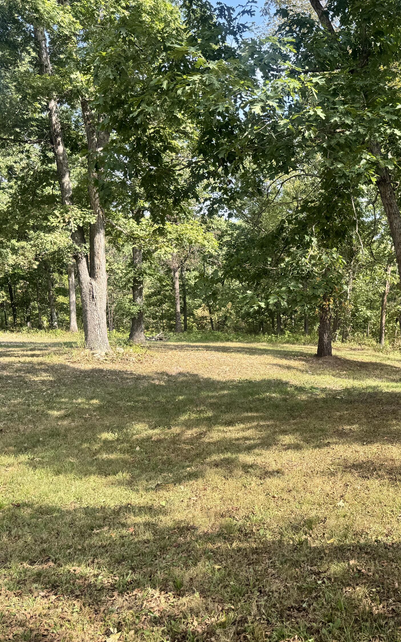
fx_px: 595
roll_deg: +0.6
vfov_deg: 56.7
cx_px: 337
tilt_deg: -5.6
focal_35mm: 34
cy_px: 321
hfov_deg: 35.7
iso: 80
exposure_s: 1/832
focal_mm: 6.76
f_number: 1.78
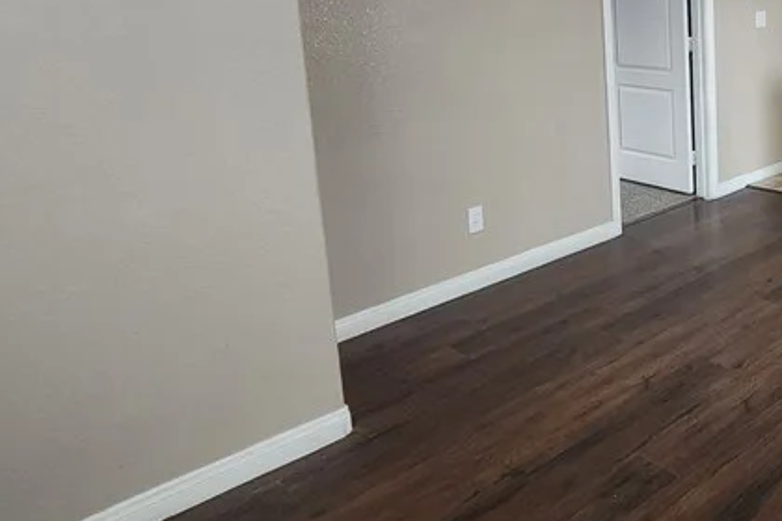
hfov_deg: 50.3
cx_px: 715
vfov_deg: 38.2
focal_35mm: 33
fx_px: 717
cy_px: 91
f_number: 2.2
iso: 320
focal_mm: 2.2
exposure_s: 1/40
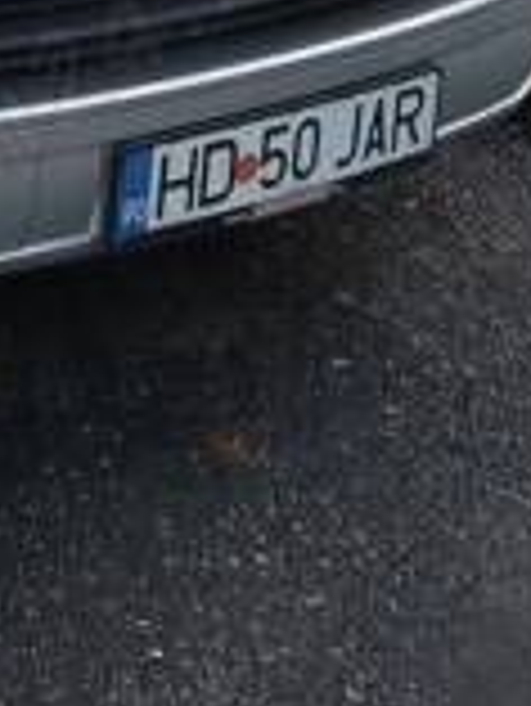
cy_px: -432
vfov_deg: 14.7
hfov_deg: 11.6
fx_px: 2492
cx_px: -288
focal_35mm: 122
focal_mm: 5.25
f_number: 1.75
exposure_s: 1/100
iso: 143
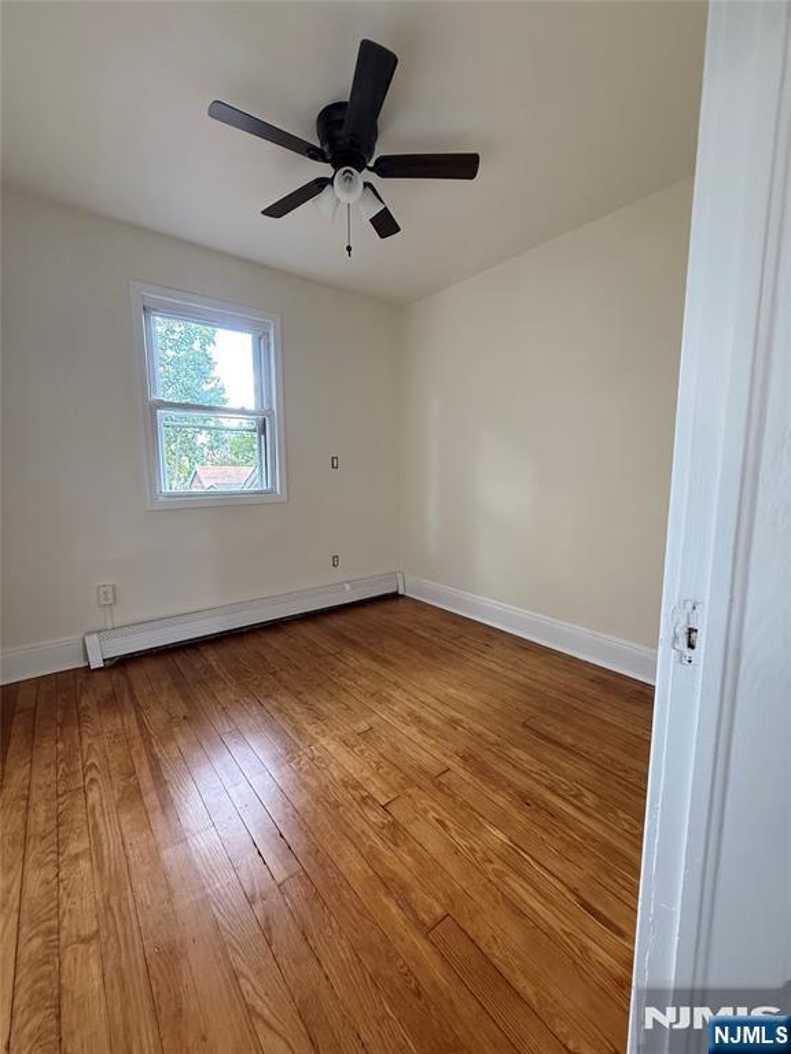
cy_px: 527
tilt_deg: -6.6
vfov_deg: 102.1
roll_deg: -0.5
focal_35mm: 14
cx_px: 396
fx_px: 427
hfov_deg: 85.7
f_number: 2.2
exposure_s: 1/78
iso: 400
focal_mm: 2.22
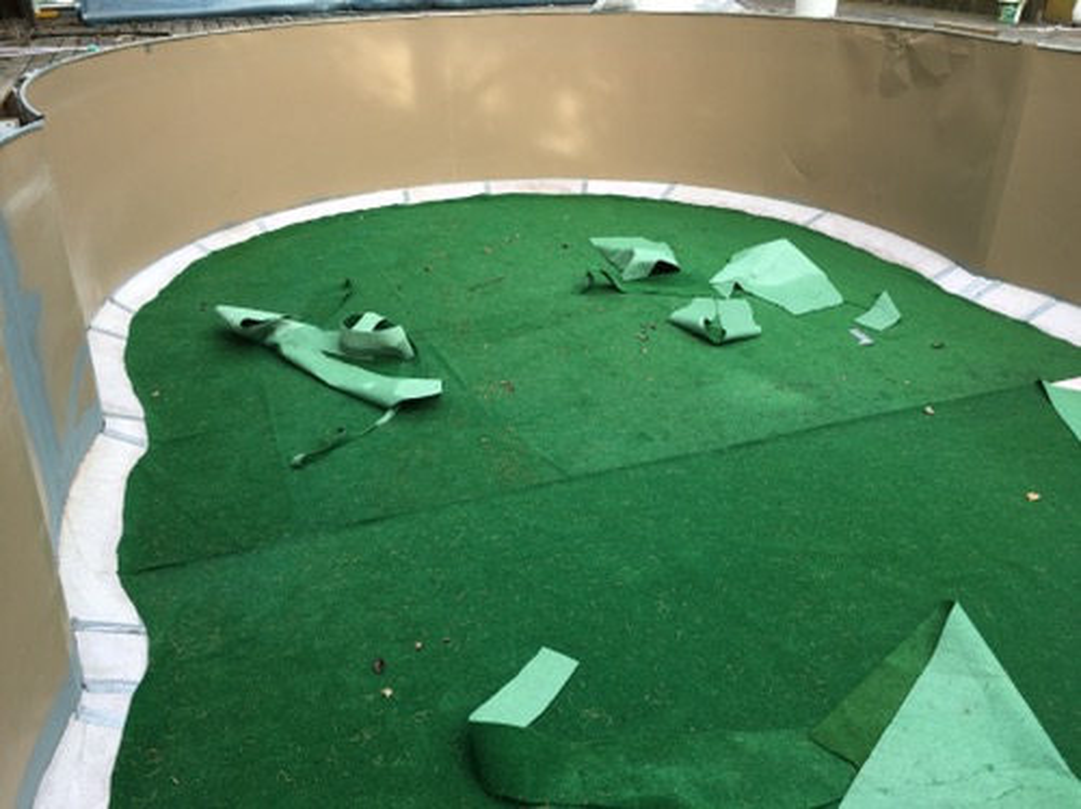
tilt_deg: -26.2
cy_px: 404
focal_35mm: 29
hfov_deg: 61.7
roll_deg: +1.2
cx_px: 540
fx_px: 905
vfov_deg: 48.2
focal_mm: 4.15
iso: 25
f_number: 2.2
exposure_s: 1/127
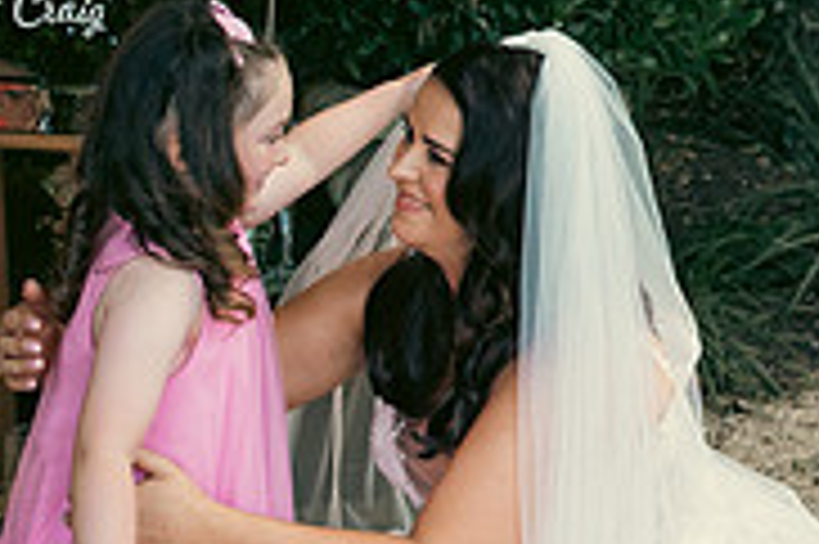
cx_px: 1089
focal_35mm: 115
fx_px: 2614
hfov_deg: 16.7
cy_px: 205
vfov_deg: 11.9
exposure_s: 1/200
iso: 500
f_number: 3.5
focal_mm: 24
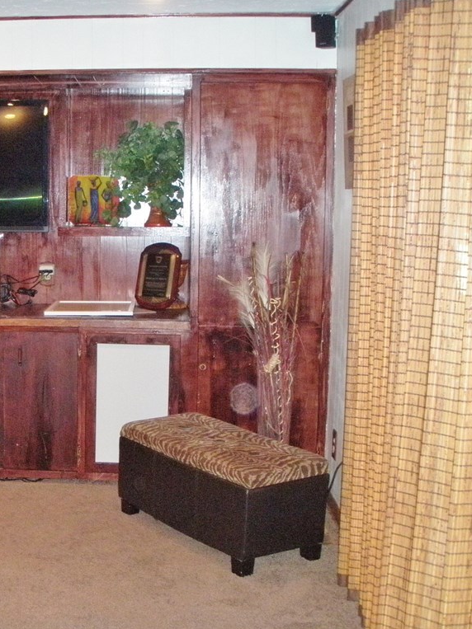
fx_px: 927
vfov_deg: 37.5
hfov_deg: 27.9
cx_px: 91
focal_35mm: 51
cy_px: 314
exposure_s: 1/30
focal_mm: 6.7
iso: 800
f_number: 3.5
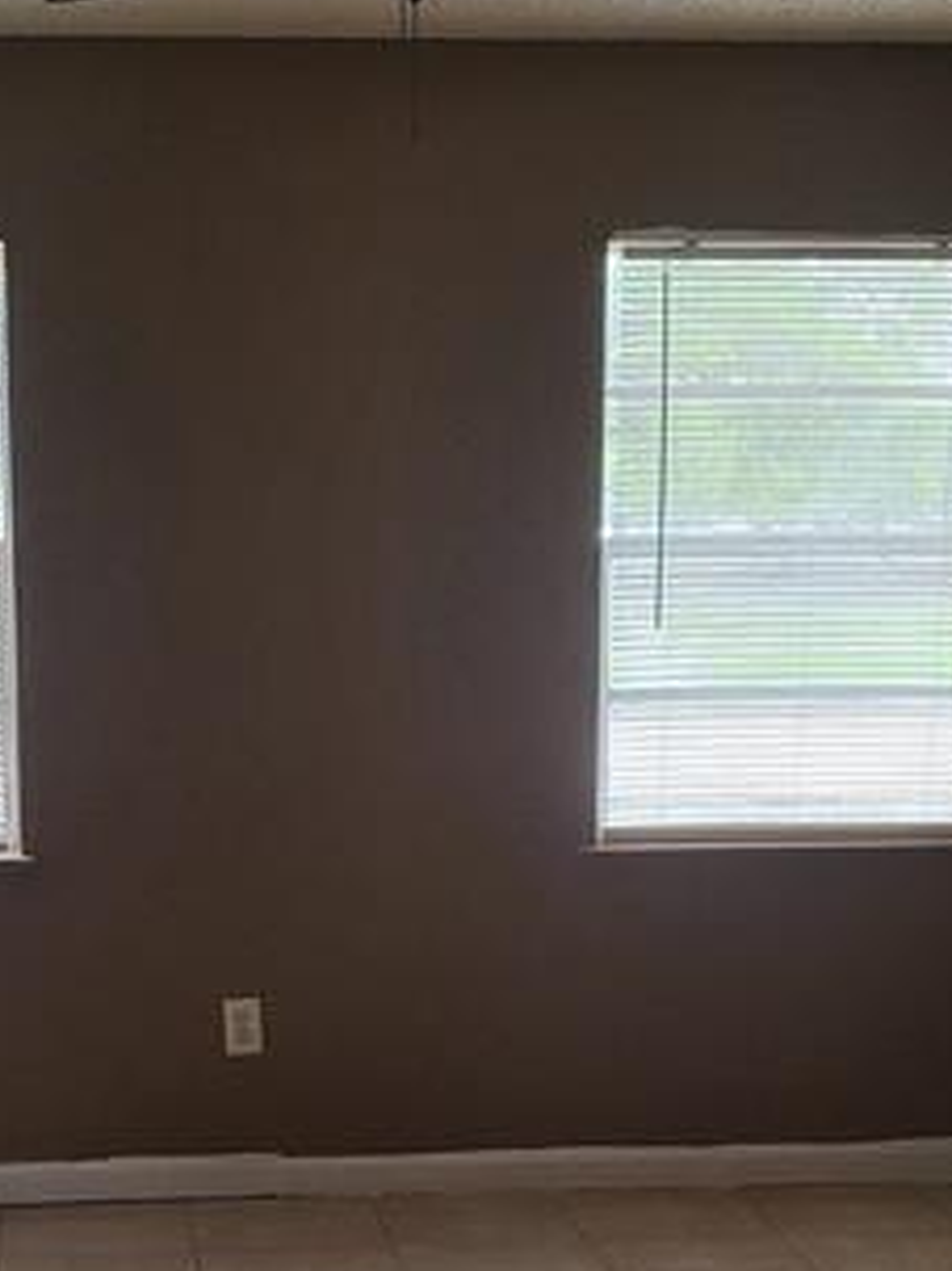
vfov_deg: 28.8
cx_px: 243
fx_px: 2422
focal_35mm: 66
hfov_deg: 22.0
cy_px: 990
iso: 200
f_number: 1.8
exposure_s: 1/120
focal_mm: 4.25
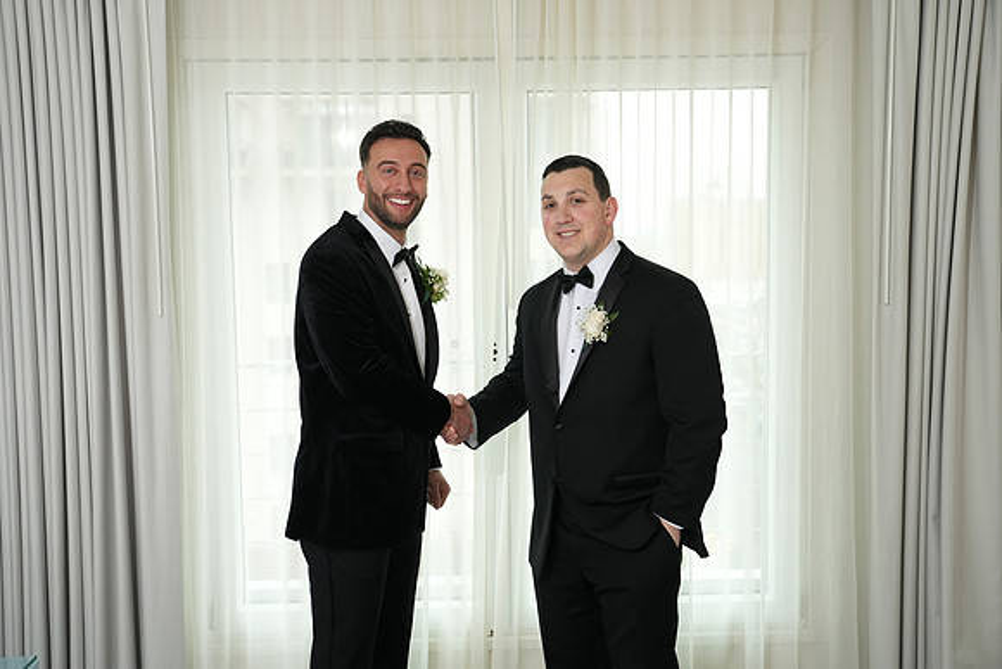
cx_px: 501
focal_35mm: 39
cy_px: 334
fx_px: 1086
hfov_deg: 49.5
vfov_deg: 34.2
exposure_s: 1/200
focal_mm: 39
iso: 800
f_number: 4
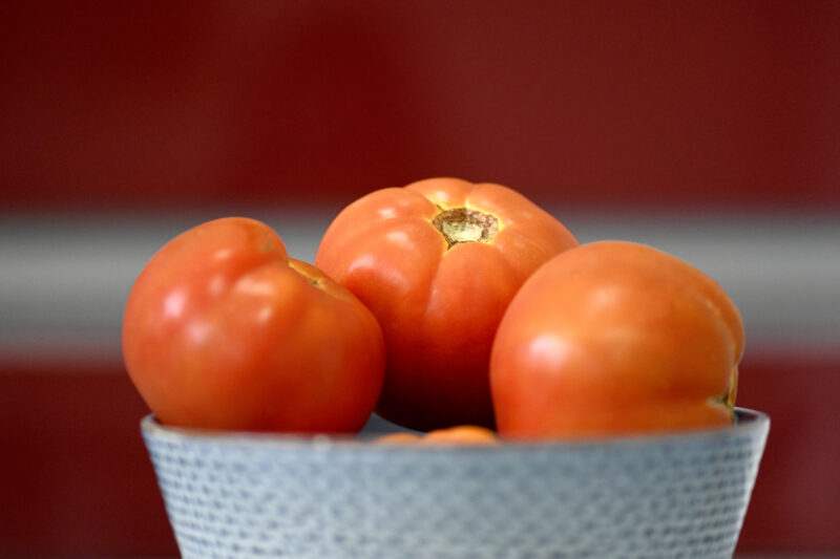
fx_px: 2449
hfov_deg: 19.5
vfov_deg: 13.0
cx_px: 420
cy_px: 280
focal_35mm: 105
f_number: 3
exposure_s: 1/125
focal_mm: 105
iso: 1600
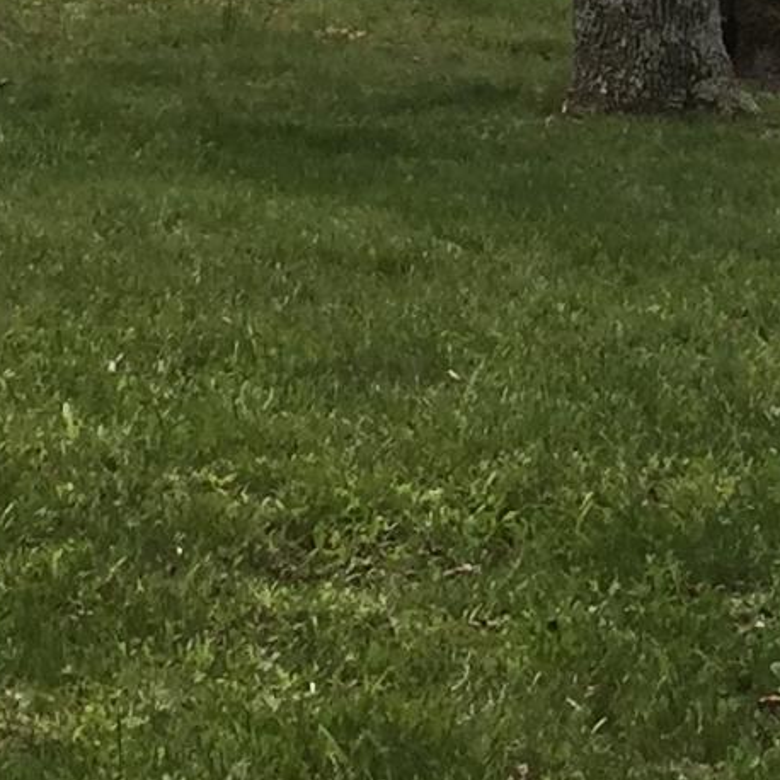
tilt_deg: -1.6
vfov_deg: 10.1
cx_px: 952
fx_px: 4283
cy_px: -342
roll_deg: +2.4
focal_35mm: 168
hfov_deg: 10.2
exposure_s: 1/989
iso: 40
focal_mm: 4.15
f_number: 2.2
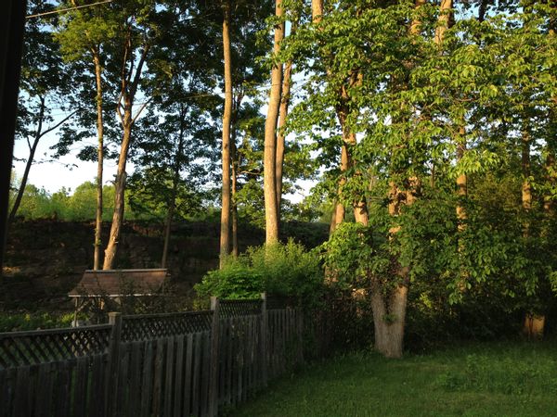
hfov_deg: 52.6
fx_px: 563
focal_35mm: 35
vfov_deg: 40.7
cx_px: 278
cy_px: 208
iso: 64
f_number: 2.4
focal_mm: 4.28
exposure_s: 1/180
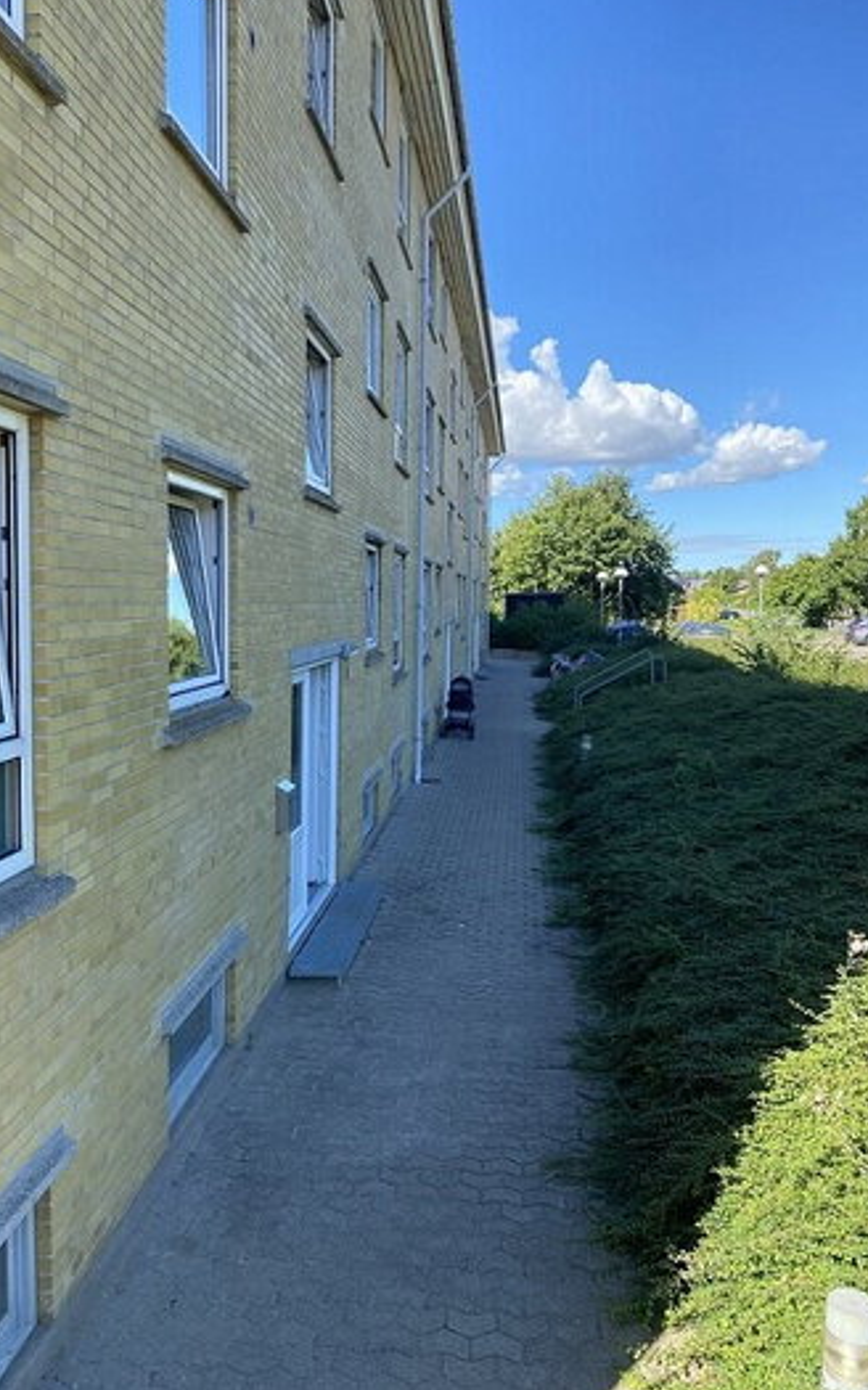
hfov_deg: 44.5
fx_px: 1060
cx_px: 439
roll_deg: +1.8
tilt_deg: -3.1
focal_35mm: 28
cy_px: 690
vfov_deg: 66.5
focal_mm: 4.25
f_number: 1.8
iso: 32
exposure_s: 1/858
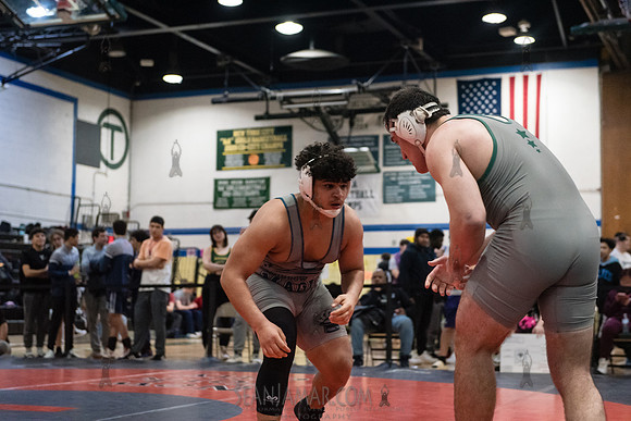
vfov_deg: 21.9
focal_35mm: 62
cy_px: 210
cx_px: 316
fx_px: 1087
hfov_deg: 32.4
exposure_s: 1/500
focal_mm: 62
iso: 8000
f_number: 3.2
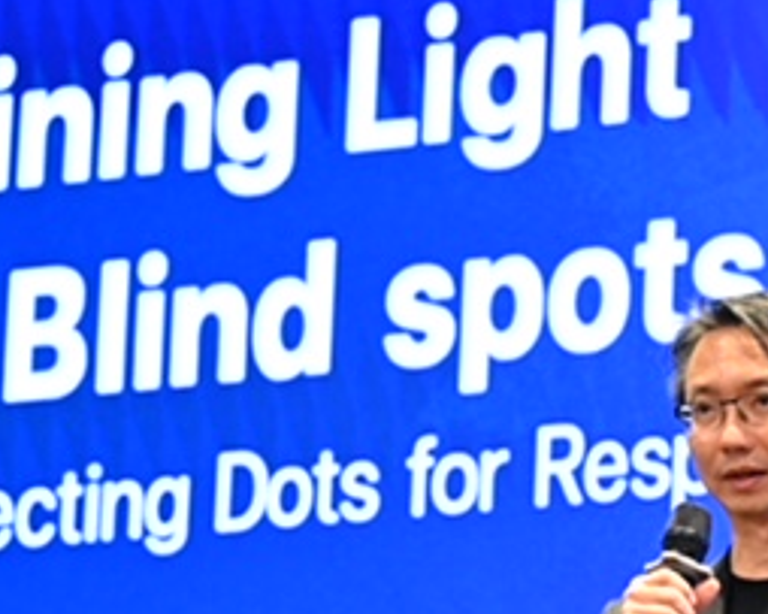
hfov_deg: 6.5
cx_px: 695
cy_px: 587
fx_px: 6725
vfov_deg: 5.2
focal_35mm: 296
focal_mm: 125
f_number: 3.2
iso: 5000
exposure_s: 1/250
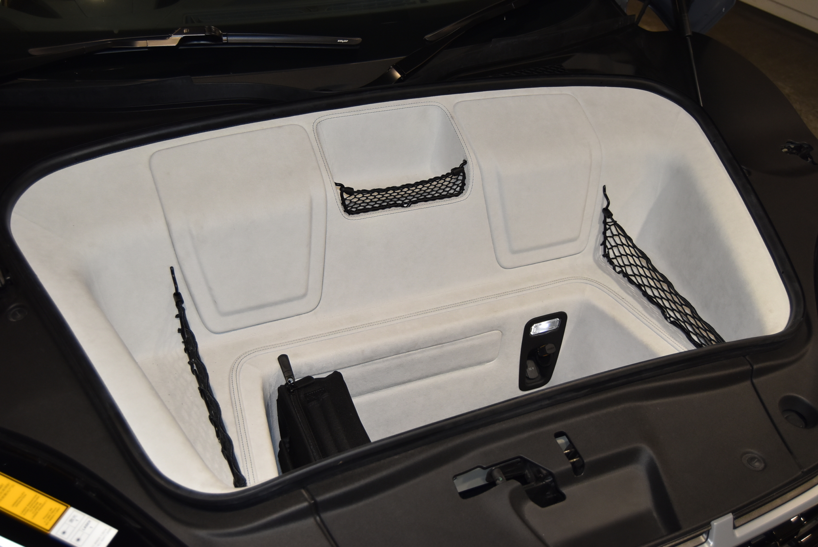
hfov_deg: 53.1
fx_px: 819
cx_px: 409
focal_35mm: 36
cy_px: 274
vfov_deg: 36.9
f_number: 4
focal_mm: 24
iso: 560
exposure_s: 1/60
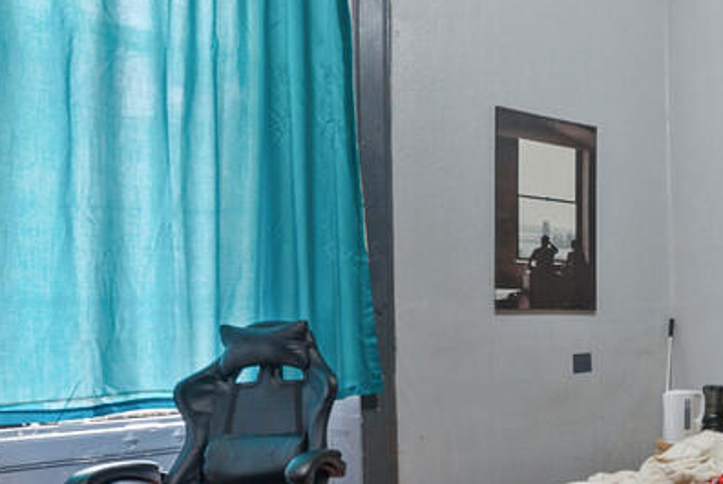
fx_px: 623
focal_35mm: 31
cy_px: 321
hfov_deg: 47.0
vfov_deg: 41.9
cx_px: 765
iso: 1250
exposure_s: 1/1.25
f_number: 6.3
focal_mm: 12
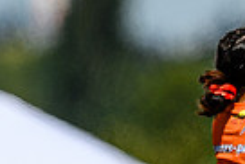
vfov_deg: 0.3
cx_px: 338
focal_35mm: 4022
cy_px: 203
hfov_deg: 0.5
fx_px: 27401
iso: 100
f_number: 3.2
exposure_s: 1/2500
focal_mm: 400
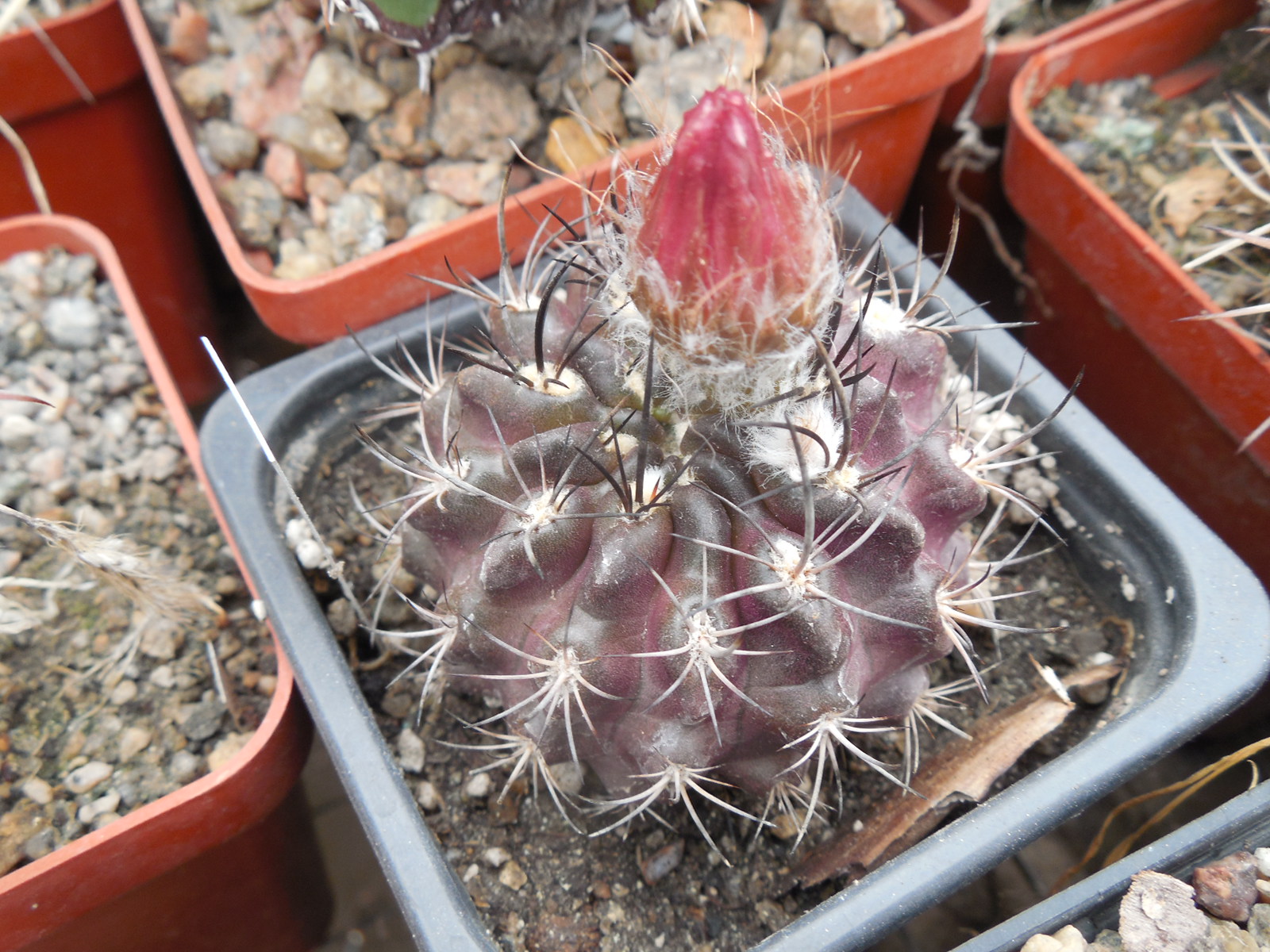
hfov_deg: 58.4
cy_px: 476
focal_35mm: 31
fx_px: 1137
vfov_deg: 45.4
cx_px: 635
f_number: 3.6
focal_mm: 5.6
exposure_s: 1/30
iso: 140
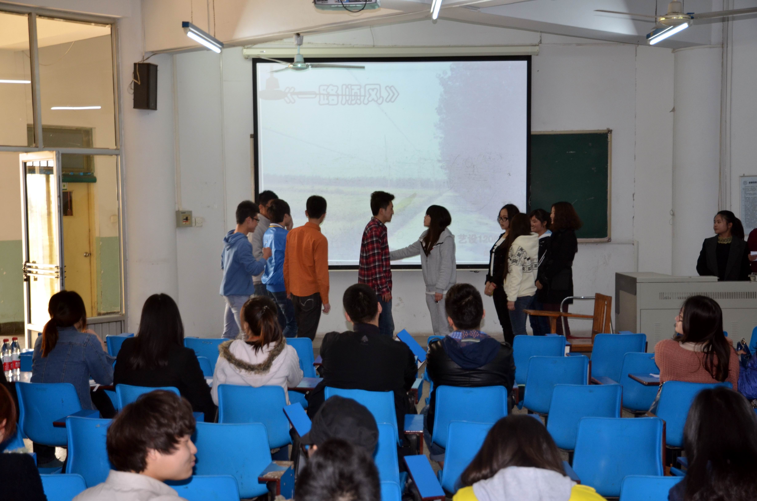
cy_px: 250
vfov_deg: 26.4
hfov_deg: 39.0
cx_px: 378
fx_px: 1070
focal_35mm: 51
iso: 640
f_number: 4.5
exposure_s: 1/60
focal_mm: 34
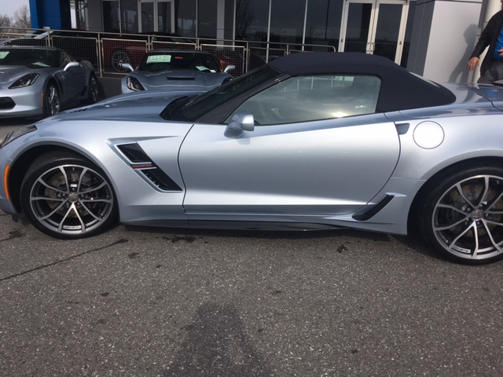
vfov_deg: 48.2
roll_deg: -2.9
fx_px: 421
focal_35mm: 29
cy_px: 188
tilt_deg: -16.8
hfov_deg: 61.7
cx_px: 252
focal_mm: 4.15
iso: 25
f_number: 2.2
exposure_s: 1/1972
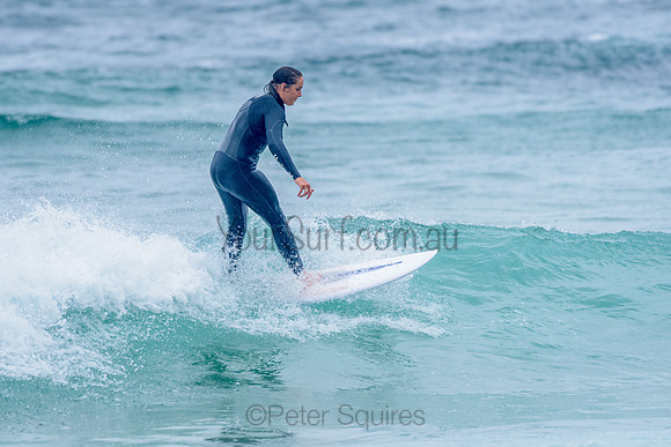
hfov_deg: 3.3
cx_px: 270
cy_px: 216
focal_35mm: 628
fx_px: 11703
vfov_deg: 2.2
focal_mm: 500
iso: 800
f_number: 5.6
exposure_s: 1/2000
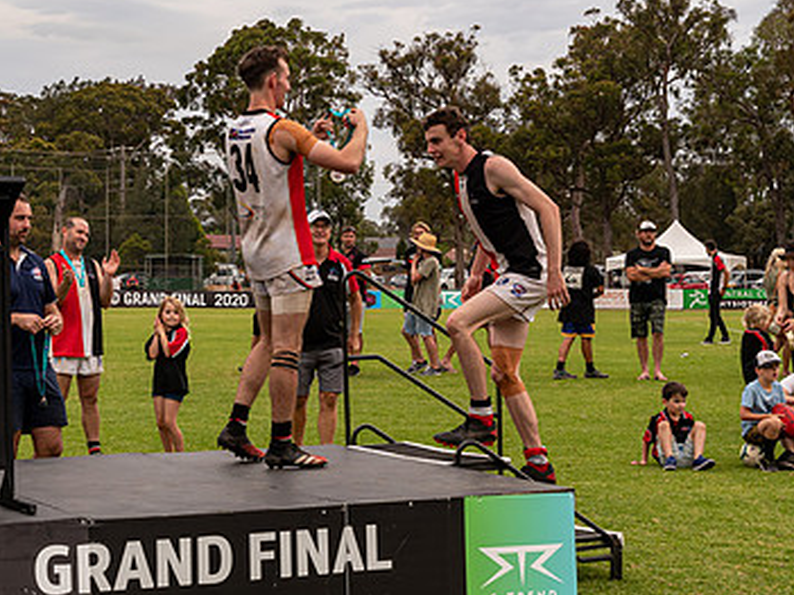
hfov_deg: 24.0
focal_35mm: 81
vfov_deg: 18.2
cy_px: 264
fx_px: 1857
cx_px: 238
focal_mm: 34
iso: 400
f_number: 6.3
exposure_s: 1/400
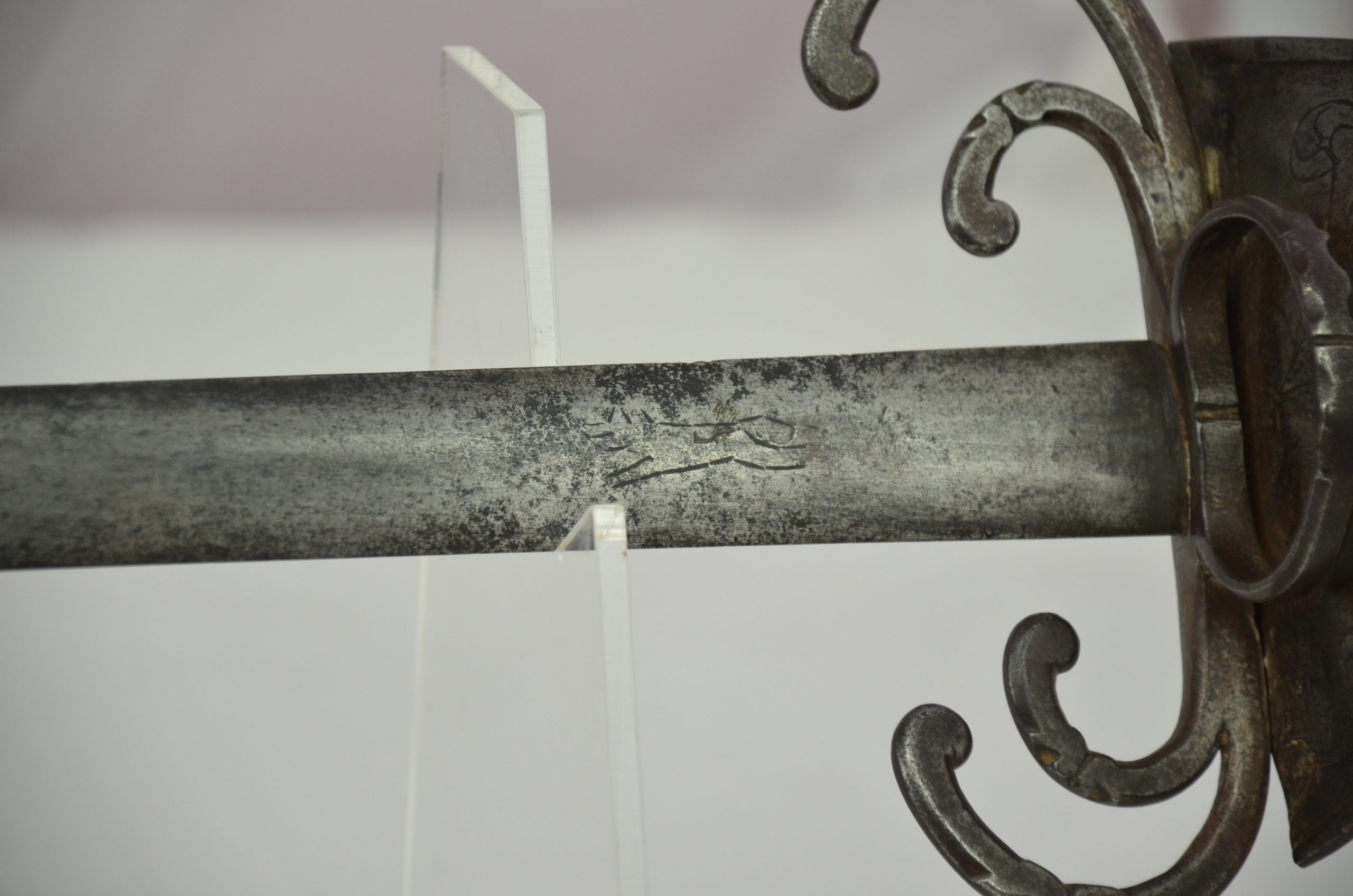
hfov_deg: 10.2
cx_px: 676
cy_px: 448
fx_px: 7595
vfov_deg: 6.8
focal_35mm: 202
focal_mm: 135
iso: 800
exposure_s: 1/160
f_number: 5.6
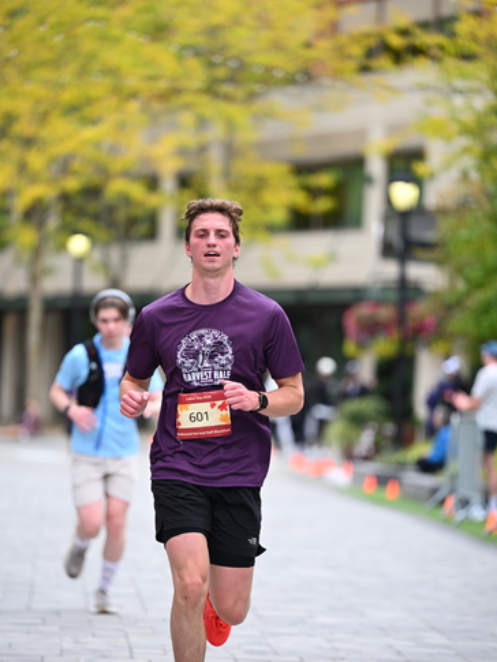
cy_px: 374
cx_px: 249
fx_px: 3444
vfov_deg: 11.0
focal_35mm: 180
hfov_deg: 8.3
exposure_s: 1/2000
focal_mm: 165
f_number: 2.8
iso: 640
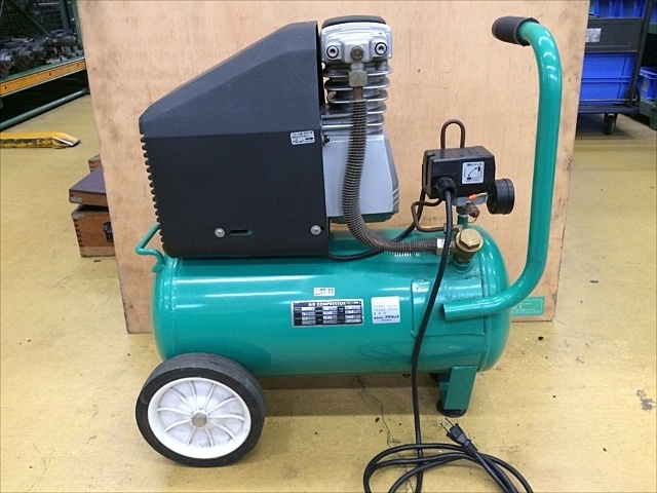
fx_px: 550
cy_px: 246
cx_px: 328
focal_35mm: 29
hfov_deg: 61.7
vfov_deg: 48.2
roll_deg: +2.2
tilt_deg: -25.2
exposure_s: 1/30
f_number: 2.2
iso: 200
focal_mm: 4.15
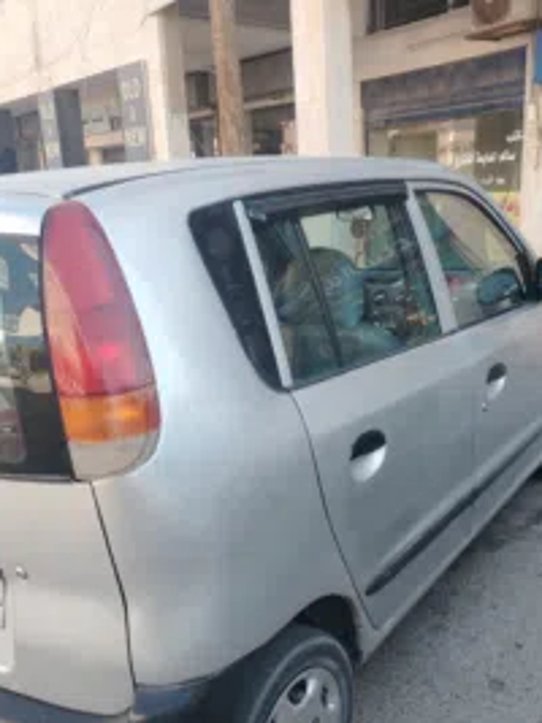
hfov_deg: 39.2
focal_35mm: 36
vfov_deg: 51.2
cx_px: 358
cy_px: 412
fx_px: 752
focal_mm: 5.25
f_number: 1.75
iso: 100
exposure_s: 1/120
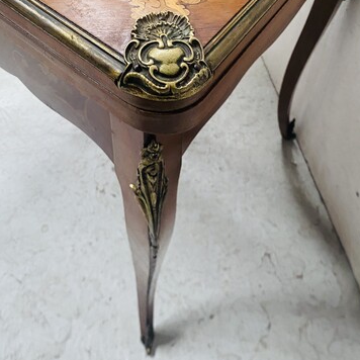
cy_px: 165
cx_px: 181
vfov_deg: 52.5
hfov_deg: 52.5
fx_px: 365
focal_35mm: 31
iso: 320
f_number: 1.8
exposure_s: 1/60
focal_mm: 4.25
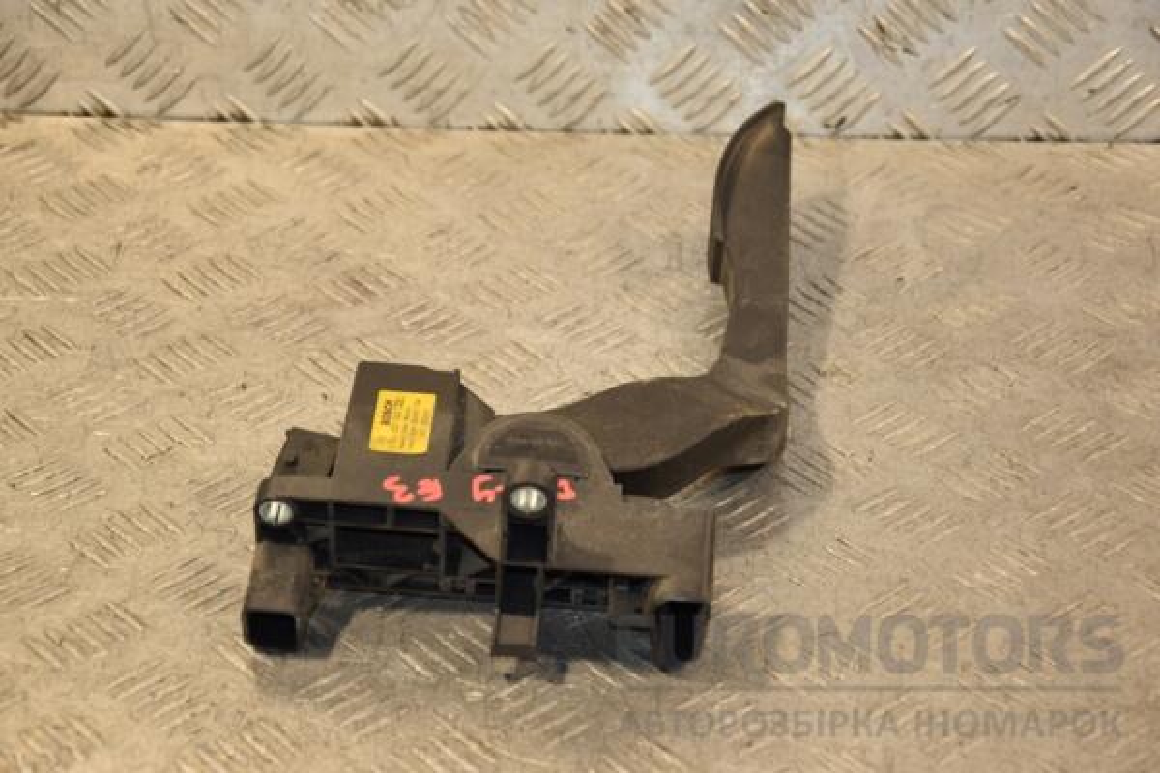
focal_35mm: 93
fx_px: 2996
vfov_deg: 14.7
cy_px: 386
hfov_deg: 21.9
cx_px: 580
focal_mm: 62
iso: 800
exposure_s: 1/100
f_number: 5.3
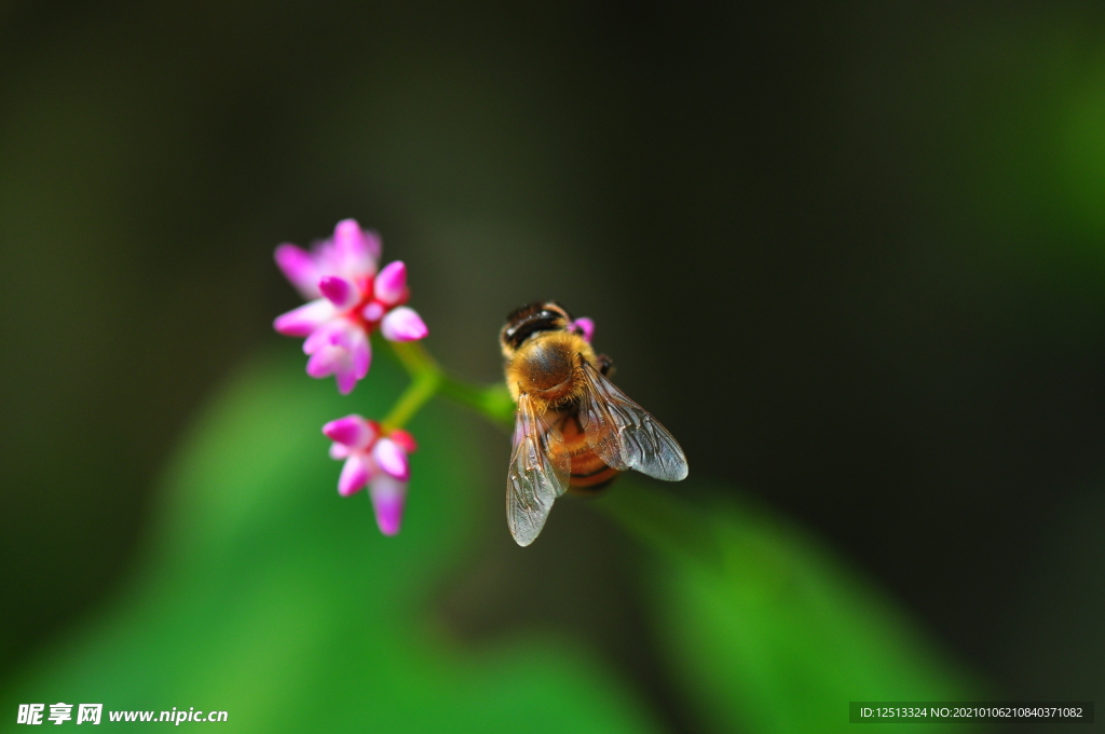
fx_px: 4828
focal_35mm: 158
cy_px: 367
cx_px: 552
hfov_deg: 13.1
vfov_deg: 8.7
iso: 200
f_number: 4.5
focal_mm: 105
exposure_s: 1/640
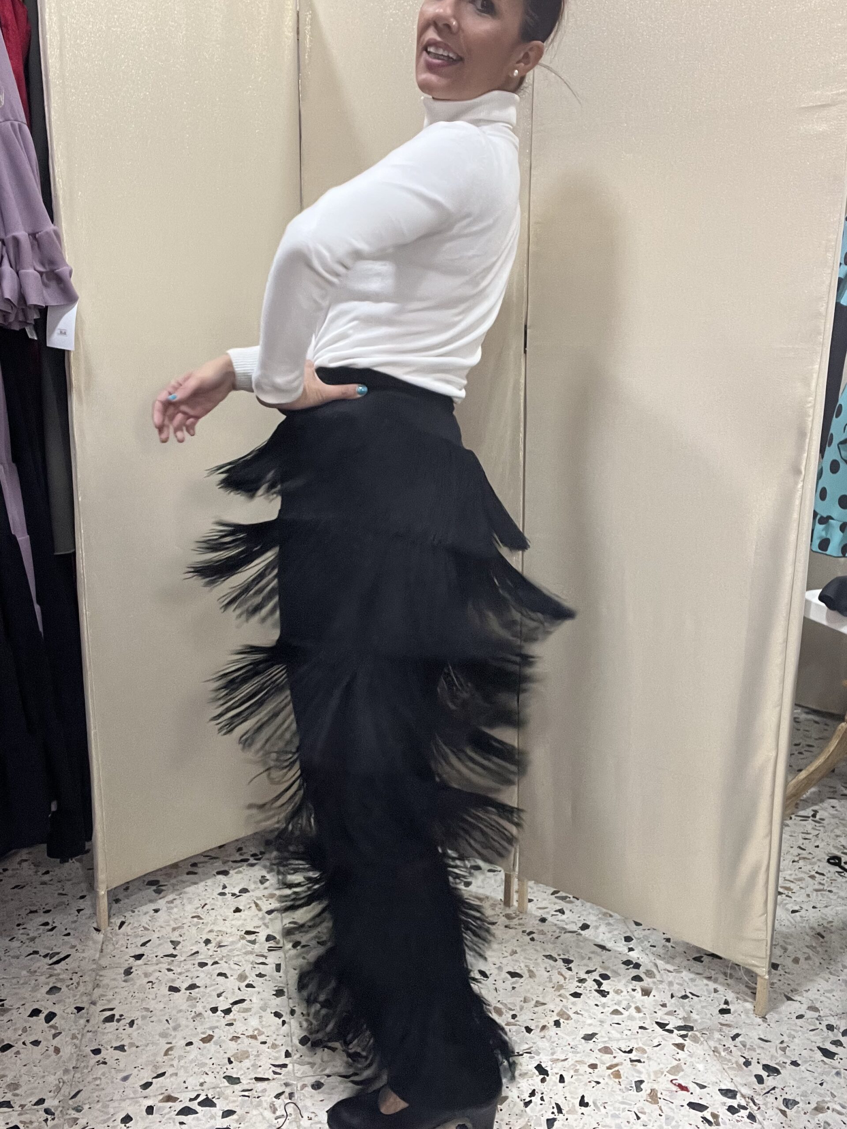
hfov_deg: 46.8
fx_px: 979
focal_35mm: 30
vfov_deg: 60.0
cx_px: 424
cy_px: 564
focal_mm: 2.71
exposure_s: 1/50
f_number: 2.2
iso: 200
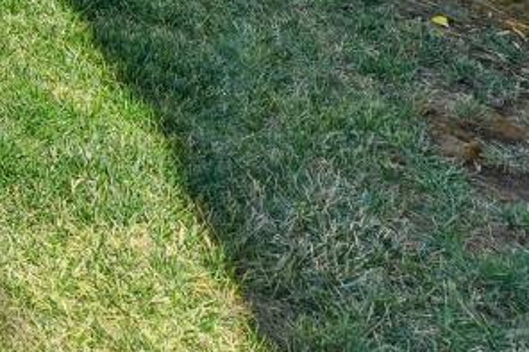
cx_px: -661
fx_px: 1043
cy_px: -467
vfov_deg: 14.0
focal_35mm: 71
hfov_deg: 16.4
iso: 640
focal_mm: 14
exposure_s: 1/400
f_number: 8
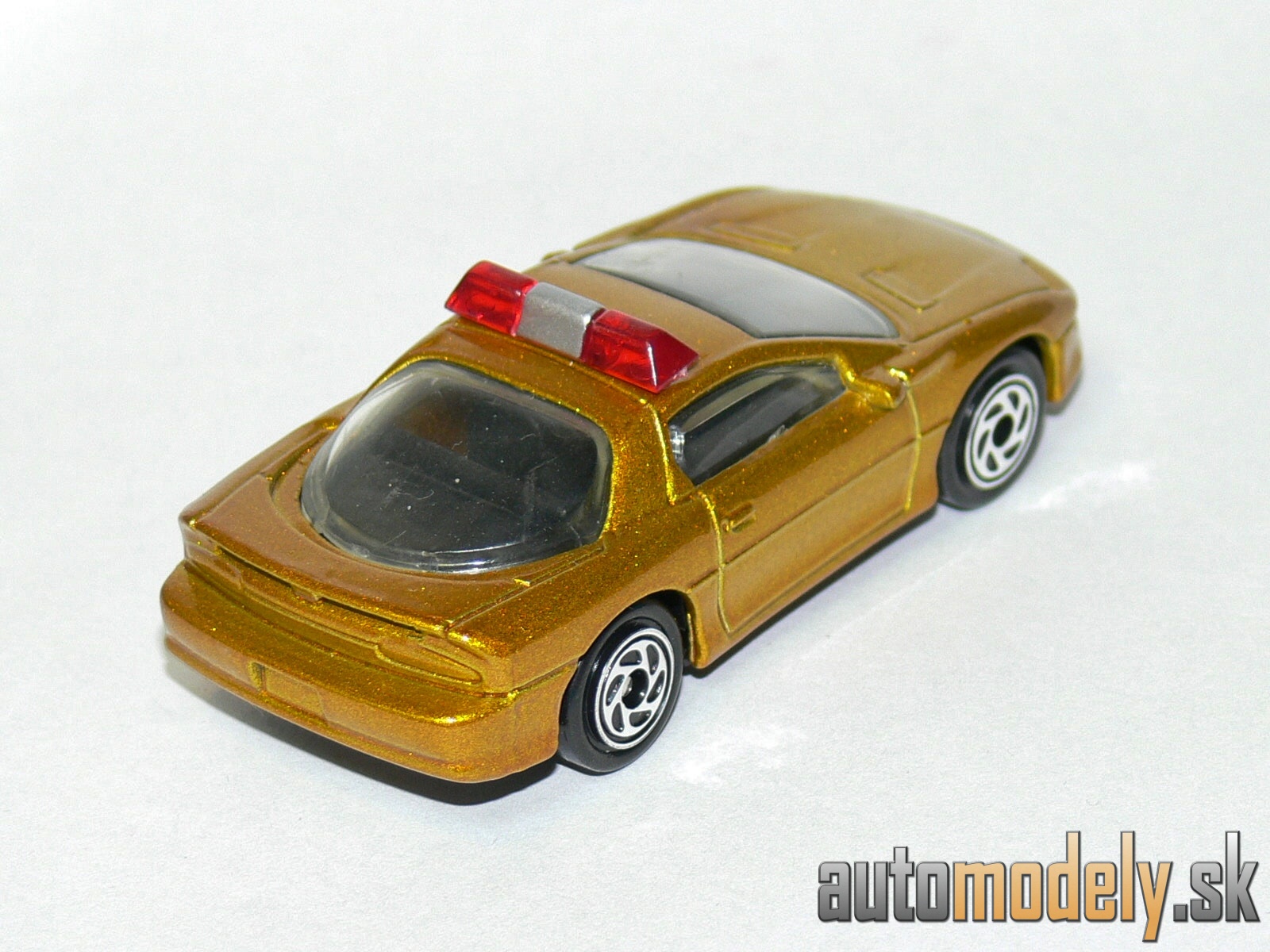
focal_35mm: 176
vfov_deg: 8.4
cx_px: 635
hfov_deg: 11.2
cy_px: 476
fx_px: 6457
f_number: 3.6
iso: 100
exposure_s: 1/30
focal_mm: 23.5
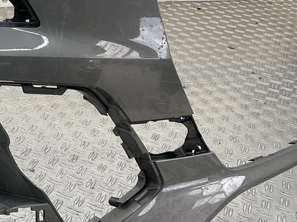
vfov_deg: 22.5
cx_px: 30
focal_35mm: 65
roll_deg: -9.3
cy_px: 89
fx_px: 557
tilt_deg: -27.1
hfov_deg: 28.7
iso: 32
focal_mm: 3
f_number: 1.8
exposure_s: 1/120
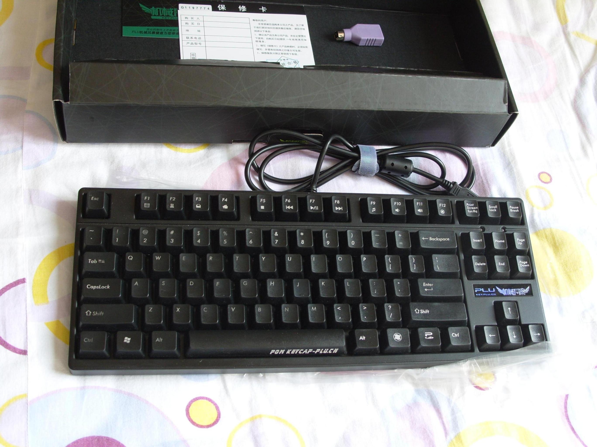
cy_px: 224
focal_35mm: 40
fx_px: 690
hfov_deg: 46.8
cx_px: 298
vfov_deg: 36.0
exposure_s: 1/60
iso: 80
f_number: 3
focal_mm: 8.9
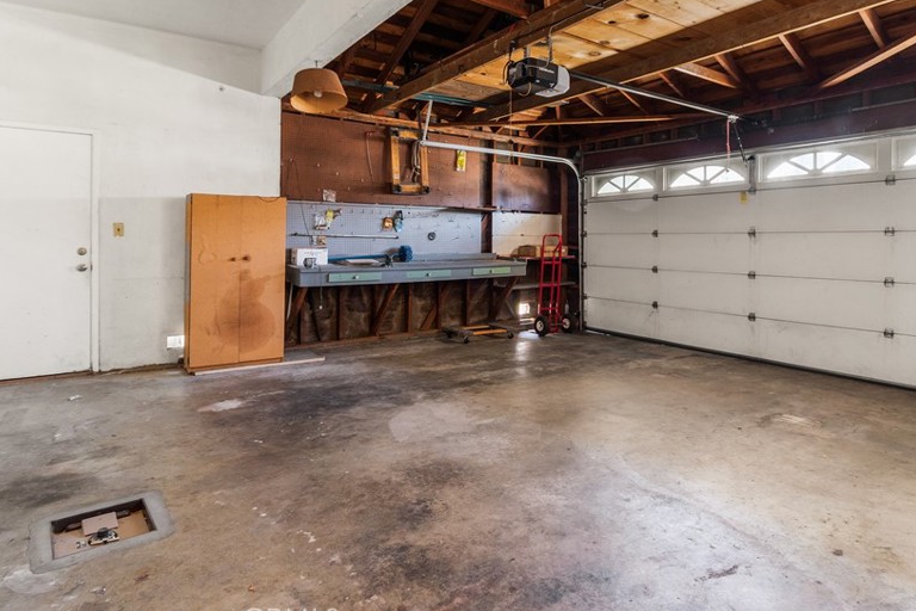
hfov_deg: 83.1
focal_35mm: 20
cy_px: 229
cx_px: 545
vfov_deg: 61.1
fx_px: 509
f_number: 7.1
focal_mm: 10
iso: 320
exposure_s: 1/25
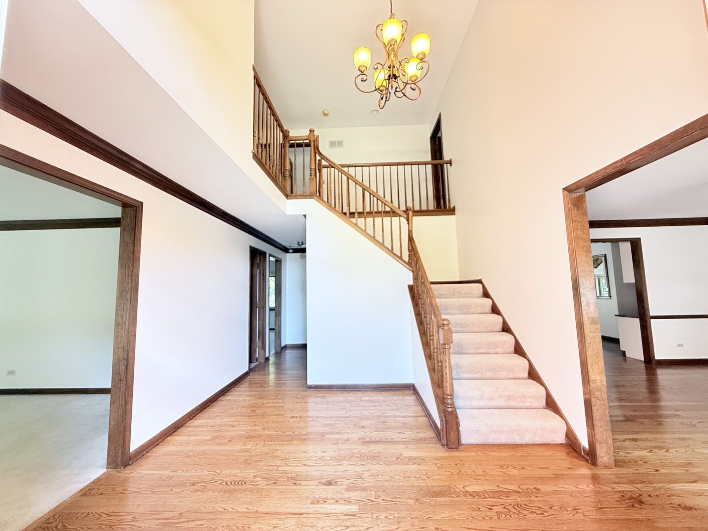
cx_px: 354
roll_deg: +1.4
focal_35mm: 14
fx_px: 286
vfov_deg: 85.7
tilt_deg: +5.5
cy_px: 266
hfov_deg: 102.1
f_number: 2.2
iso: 320
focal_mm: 2.22
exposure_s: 1/120
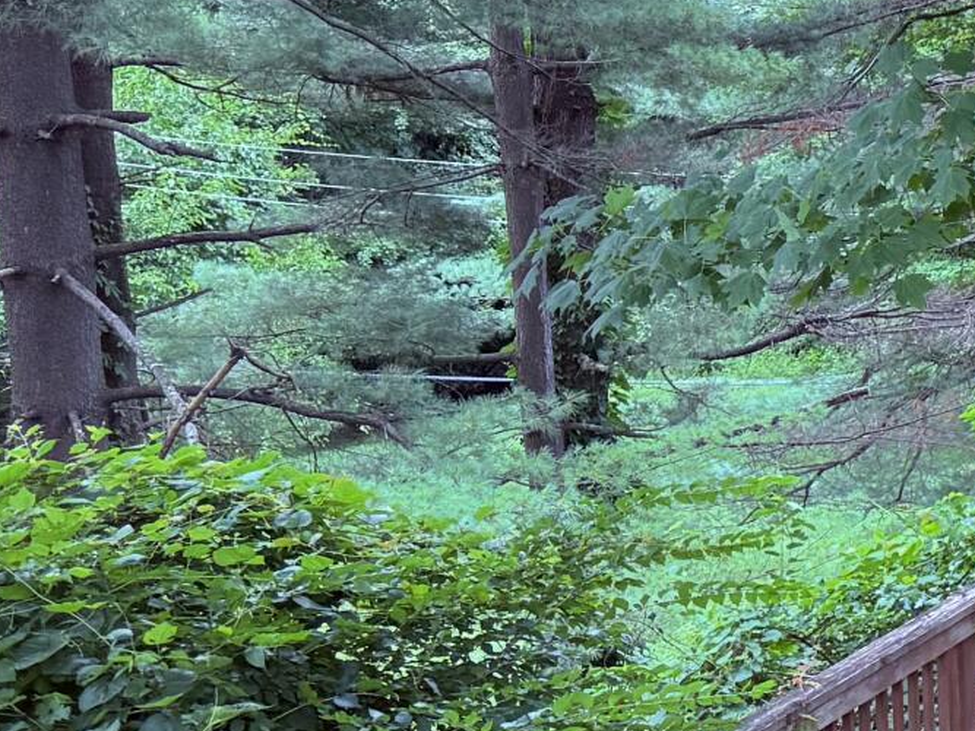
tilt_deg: -4.0
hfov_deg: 14.5
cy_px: 22
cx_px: 2044
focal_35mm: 108
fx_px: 3041
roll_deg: +2.0
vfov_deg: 13.5
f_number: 1.78
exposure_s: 1/229
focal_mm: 6.76
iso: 125
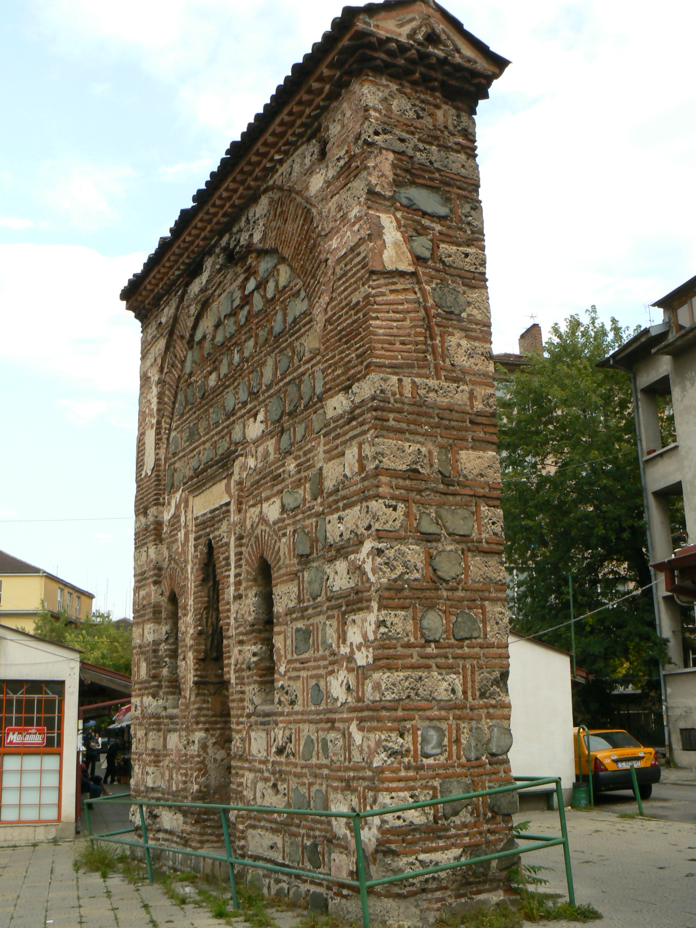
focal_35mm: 36
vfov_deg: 51.4
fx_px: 965
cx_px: 348
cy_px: 464
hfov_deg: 39.7
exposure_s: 1/50
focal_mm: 6
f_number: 8
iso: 100
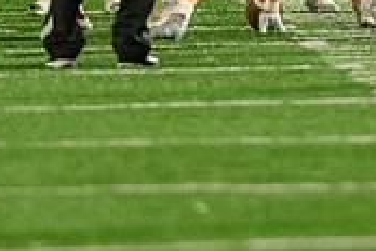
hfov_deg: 1.8
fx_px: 11843
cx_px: 300
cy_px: -200
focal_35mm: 1134
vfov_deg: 1.2
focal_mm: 200
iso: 3600
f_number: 2.8
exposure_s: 1/800
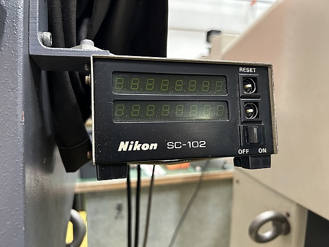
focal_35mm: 26
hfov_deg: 67.3
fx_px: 247
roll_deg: +0.3
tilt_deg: -7.8
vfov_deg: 53.1
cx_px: 164
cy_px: 124
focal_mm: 5.7
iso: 500
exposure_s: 1/40
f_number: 1.5
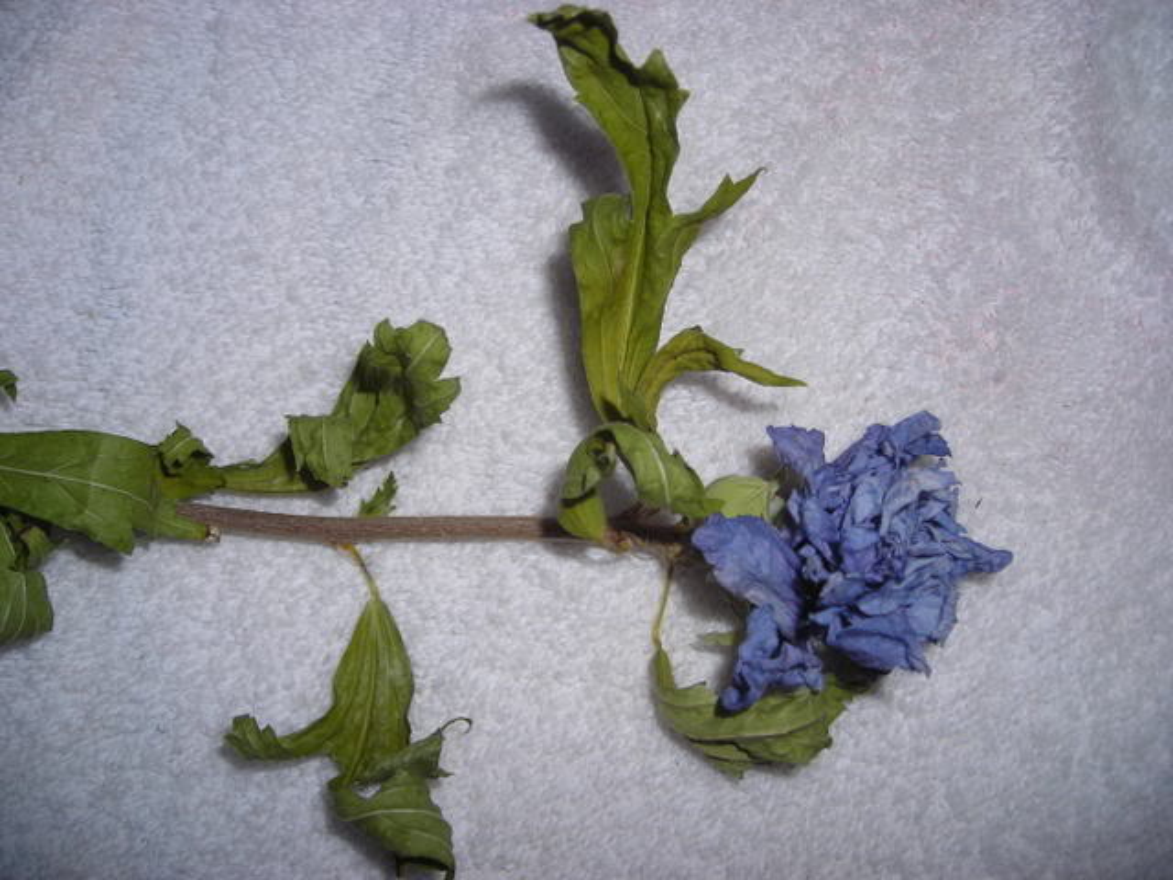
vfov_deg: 37.7
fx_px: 1288
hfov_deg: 49.0
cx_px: 586
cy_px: 440
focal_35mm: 38
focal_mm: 6.3
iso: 50
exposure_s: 1/60.1
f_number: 3.2
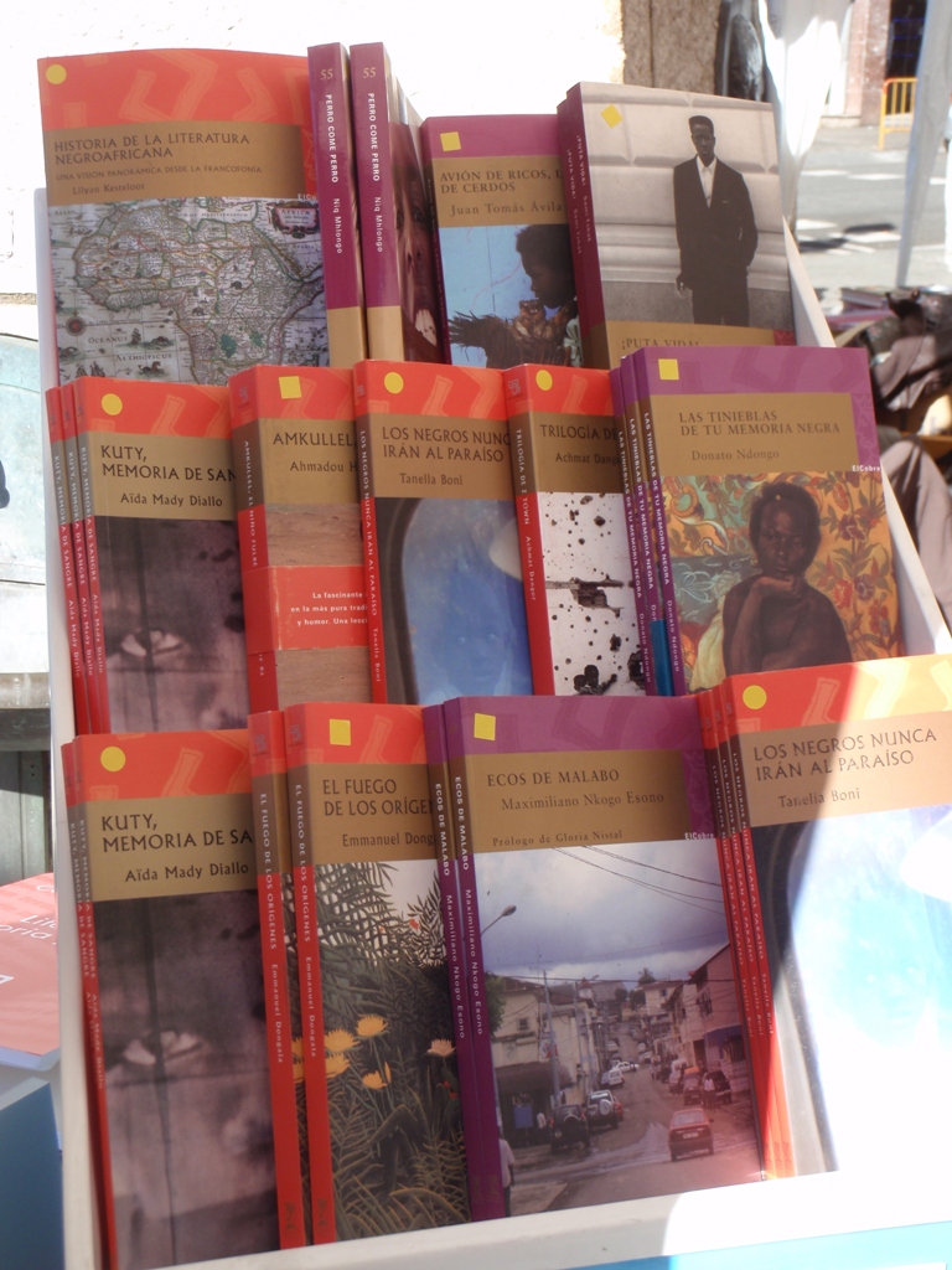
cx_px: 476
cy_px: 635
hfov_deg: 30.3
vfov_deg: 39.7
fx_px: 1760
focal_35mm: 48
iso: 64
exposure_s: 1/200
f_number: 4.2
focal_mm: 8.69
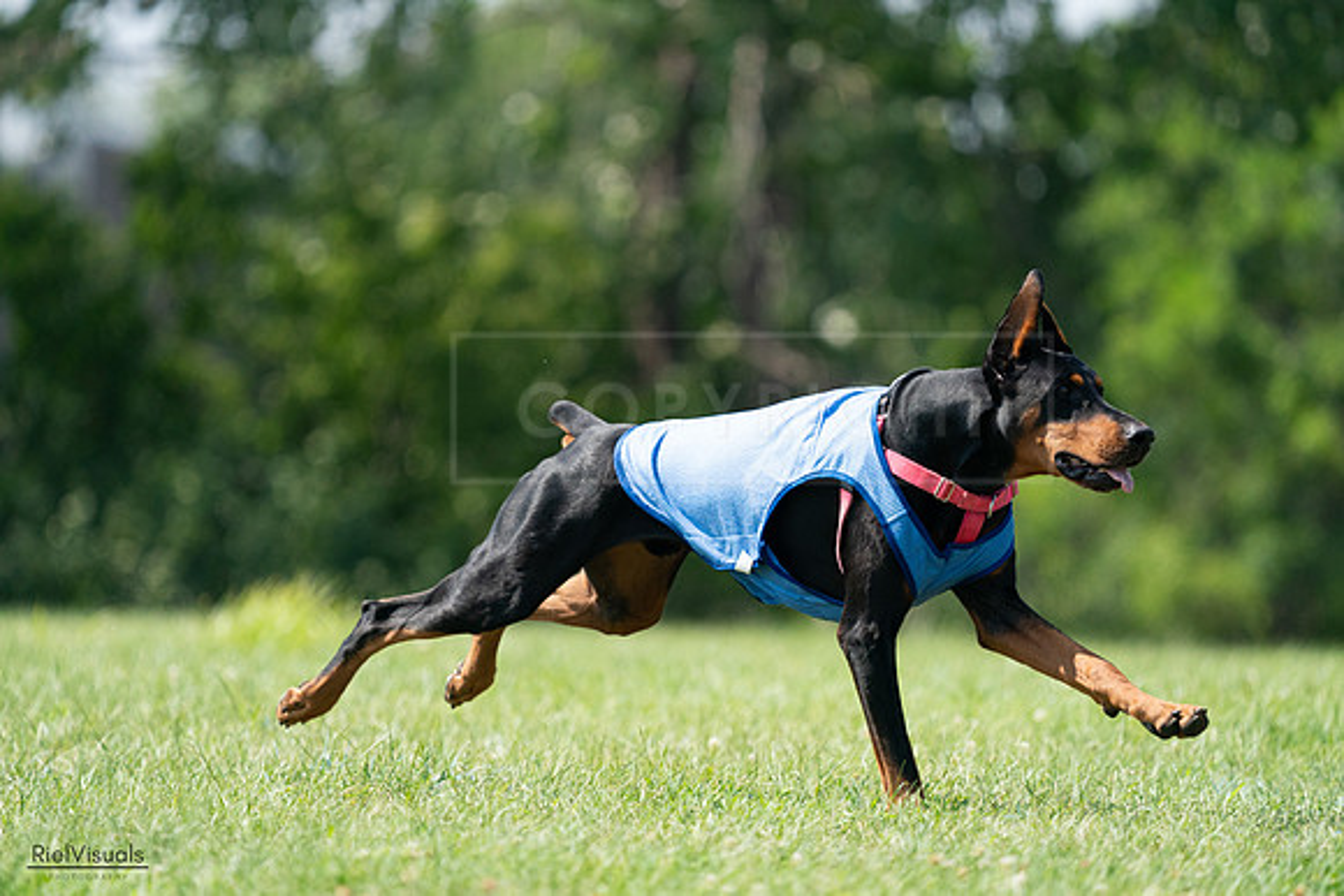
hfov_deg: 4.5
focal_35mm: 463
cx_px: 672
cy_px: 448
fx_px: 17289
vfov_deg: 3.0
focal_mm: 463
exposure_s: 1/4000
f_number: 6.3
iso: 2000
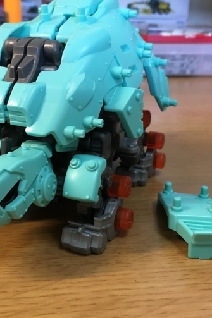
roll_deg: -2.2
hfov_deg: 28.0
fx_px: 424
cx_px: 93
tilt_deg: -24.2
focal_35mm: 48
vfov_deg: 41.1
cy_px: 163
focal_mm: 4.15
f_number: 2.2
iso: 100
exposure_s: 1/30
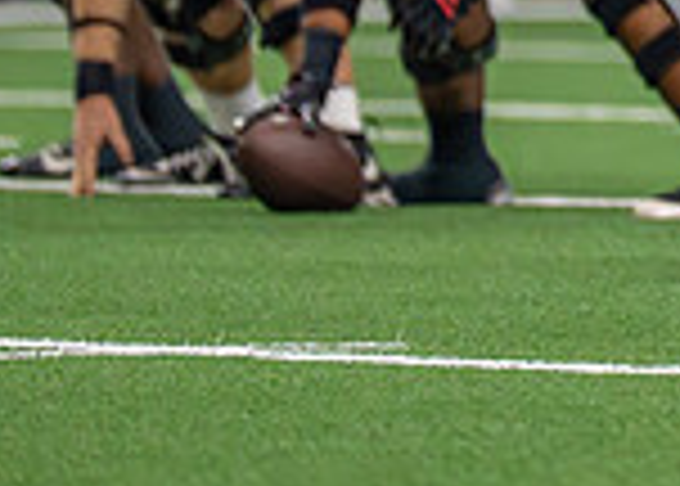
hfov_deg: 2.0
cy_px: -459
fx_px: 19727
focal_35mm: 1021
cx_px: 1319
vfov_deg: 1.4
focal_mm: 200
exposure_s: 1/1600
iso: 5000
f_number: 2.8
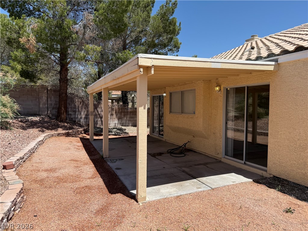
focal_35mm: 24
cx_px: 154
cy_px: 116
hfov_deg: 71.6
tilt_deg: -2.3
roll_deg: +0.5
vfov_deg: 56.8
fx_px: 214
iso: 80
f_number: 1.78
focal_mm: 6.76
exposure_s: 1/4673
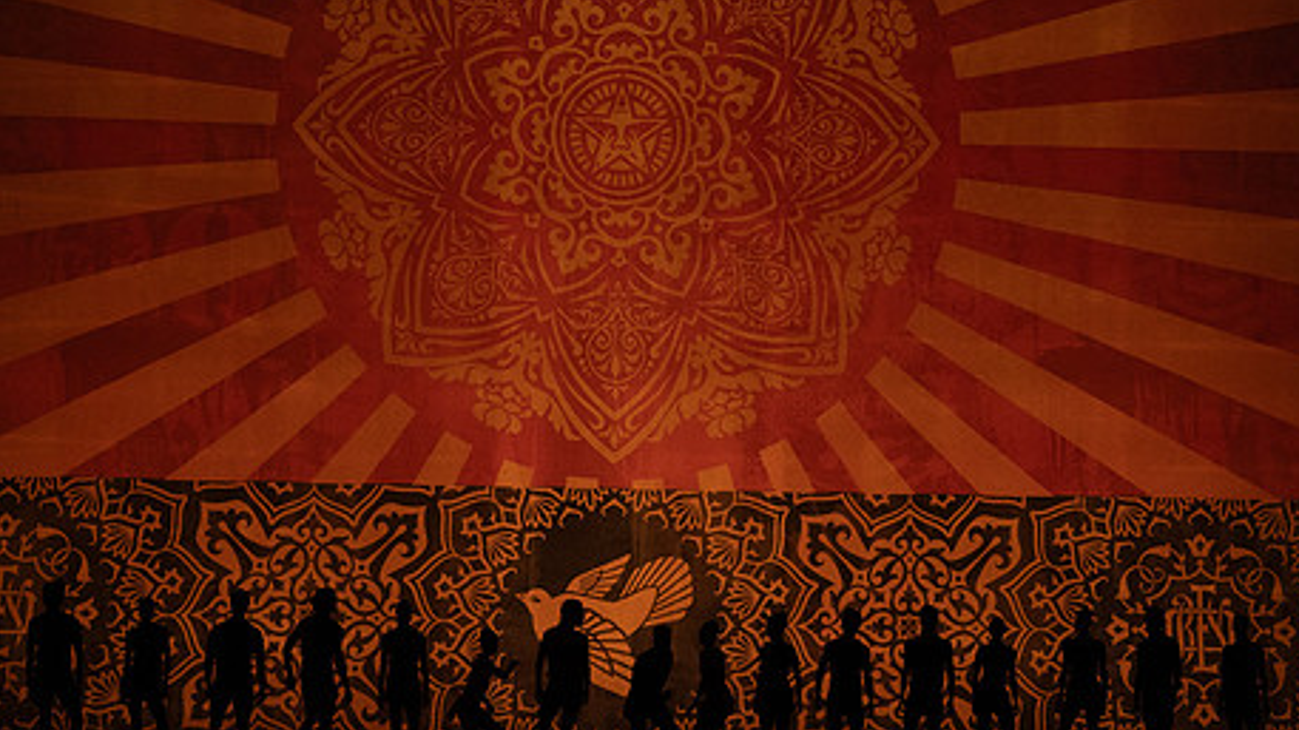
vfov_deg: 9.1
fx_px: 4581
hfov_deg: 16.1
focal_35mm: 133
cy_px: 308
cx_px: 685
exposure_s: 1/400
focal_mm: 100
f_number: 6.3
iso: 6400
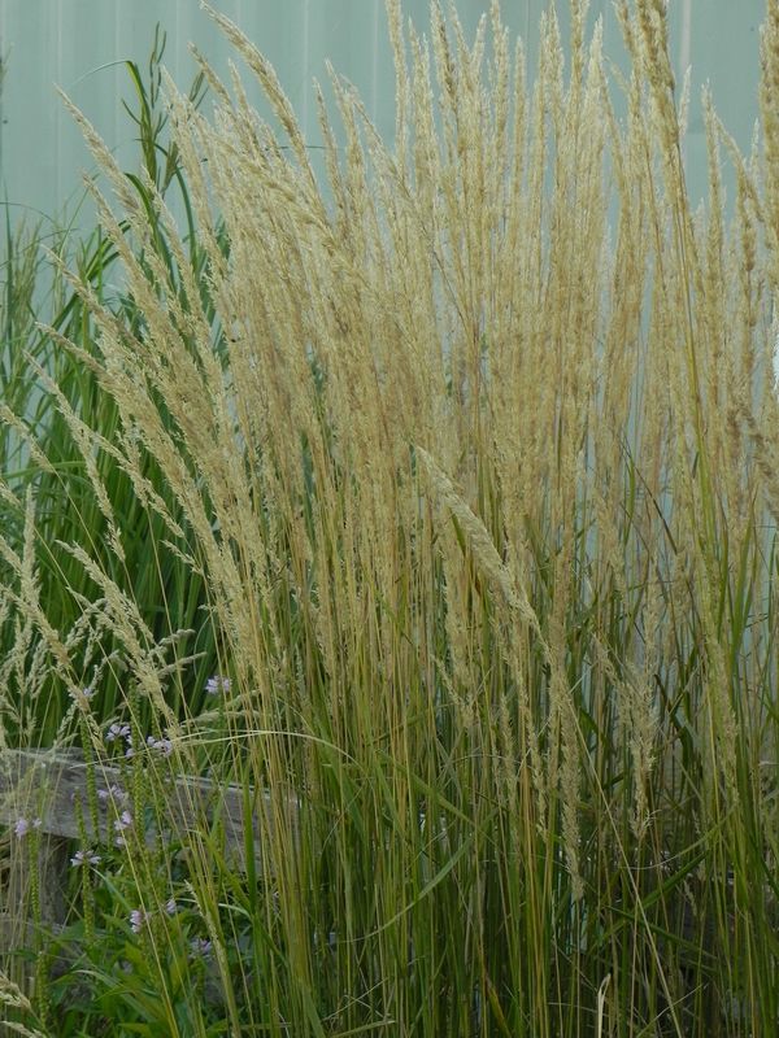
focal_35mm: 105
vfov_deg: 18.7
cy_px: 519
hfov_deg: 14.1
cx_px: 390
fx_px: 3151
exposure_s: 1/40
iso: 160
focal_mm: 18.8
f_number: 4.5
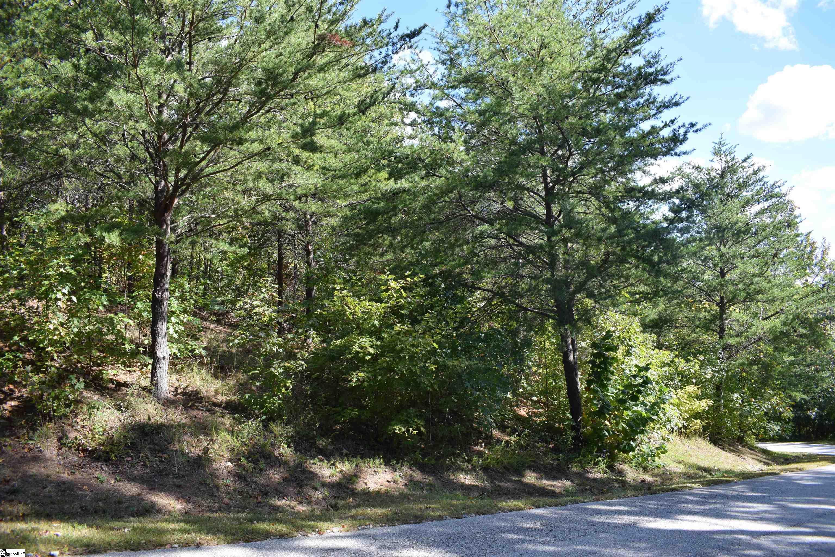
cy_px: 278
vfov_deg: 47.9
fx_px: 626
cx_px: 418
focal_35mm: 27
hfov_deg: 67.4
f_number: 6.3
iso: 100
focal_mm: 18
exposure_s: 1/160
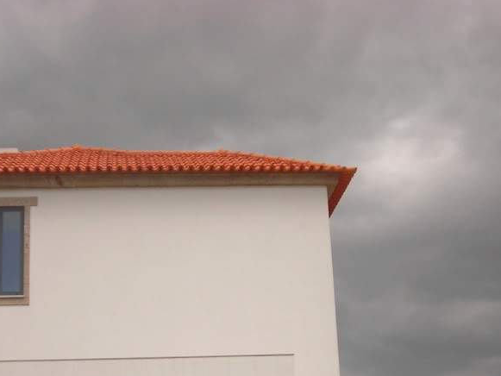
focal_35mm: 67
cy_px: 316
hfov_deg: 29.0
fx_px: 970
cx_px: 251
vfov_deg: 21.6
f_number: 6.4
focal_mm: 6.3
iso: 50
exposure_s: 1/166
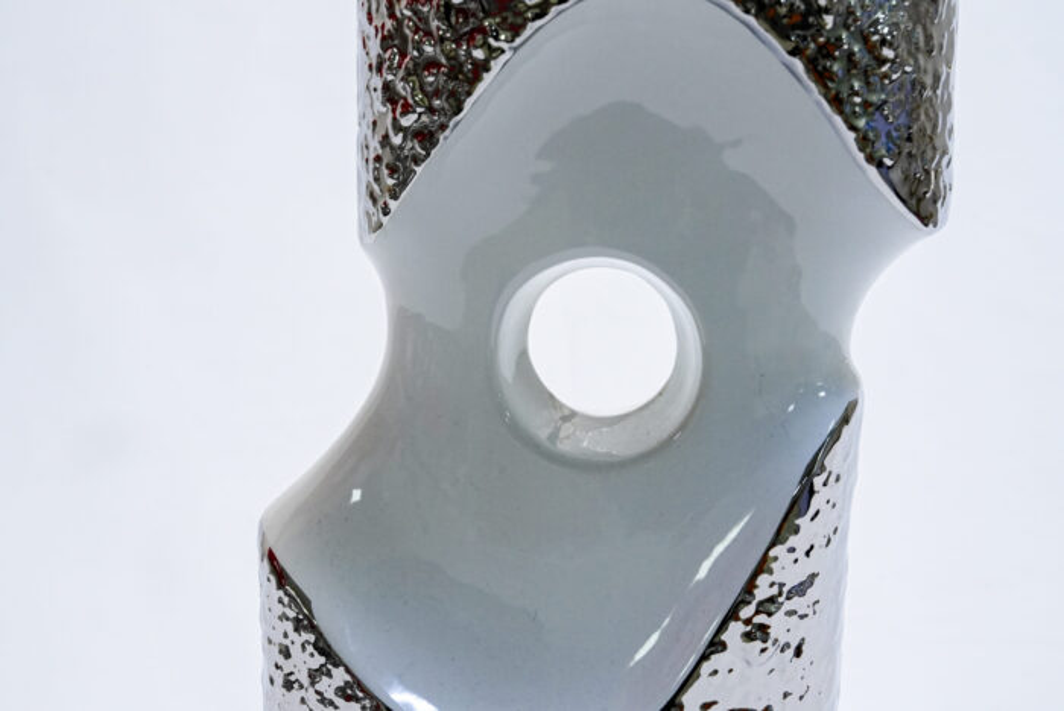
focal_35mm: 70
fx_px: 2071
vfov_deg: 19.5
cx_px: 532
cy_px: 356
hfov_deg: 28.8
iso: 3200
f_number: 13
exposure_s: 1/125
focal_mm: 70
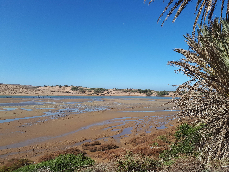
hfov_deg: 65.3
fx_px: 179
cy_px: 86
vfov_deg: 51.4
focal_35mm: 27
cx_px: 114
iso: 40
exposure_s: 1/1397
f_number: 1.9
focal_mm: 3.6
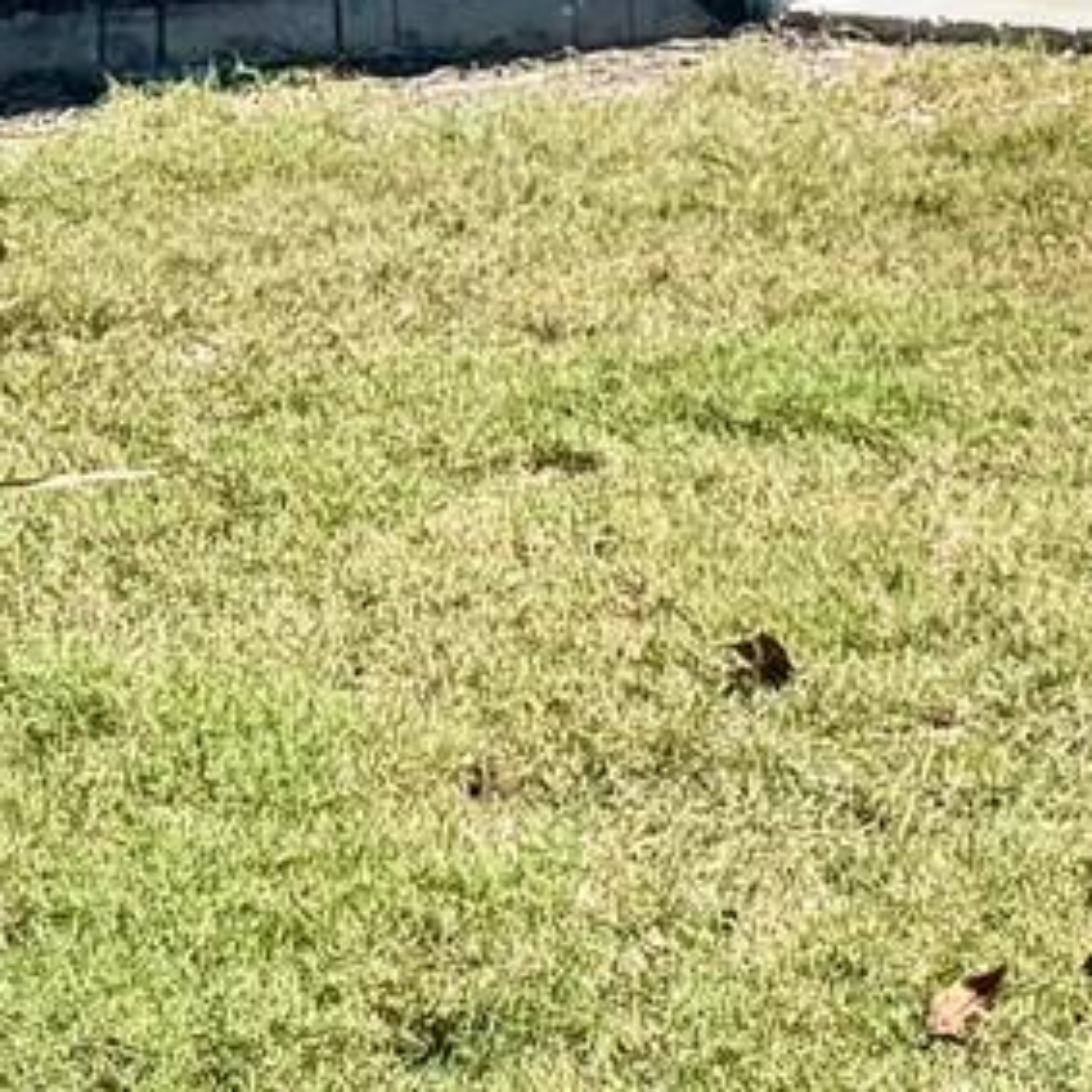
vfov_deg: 13.3
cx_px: 2003
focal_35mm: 120
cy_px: -787
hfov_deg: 13.1
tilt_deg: -1.5
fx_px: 4283
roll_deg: -0.3
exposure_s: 1/3413
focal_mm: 6.76
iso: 80
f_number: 1.78
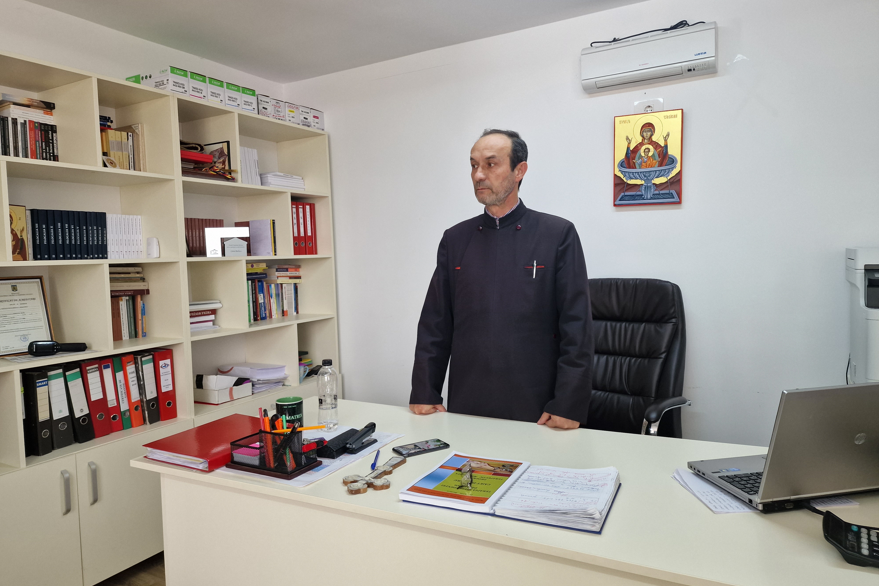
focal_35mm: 24
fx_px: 586
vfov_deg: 53.1
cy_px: 287
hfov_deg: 73.7
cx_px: 440
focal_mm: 6.4
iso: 160
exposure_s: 1/100
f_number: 1.8
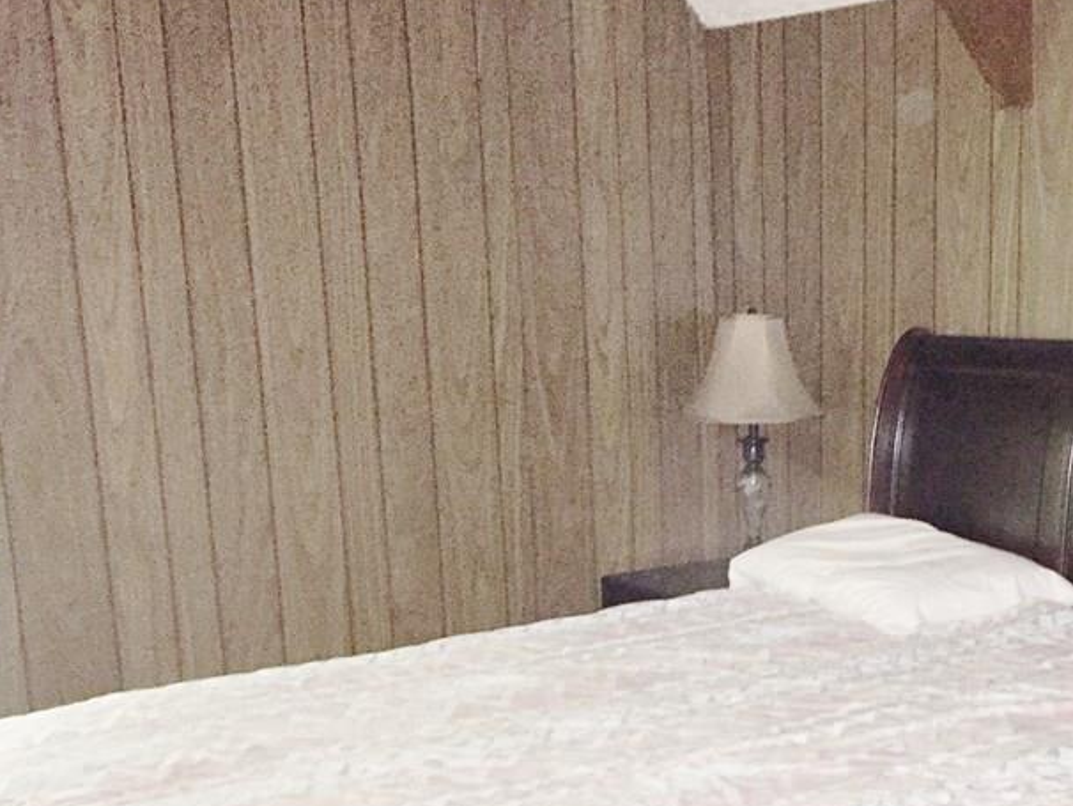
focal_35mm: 49
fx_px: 1519
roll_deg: -0.3
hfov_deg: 37.6
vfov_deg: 29.2
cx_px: 848
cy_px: 606
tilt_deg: -13.4
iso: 400
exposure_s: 1/16
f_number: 2.2
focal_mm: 4.15
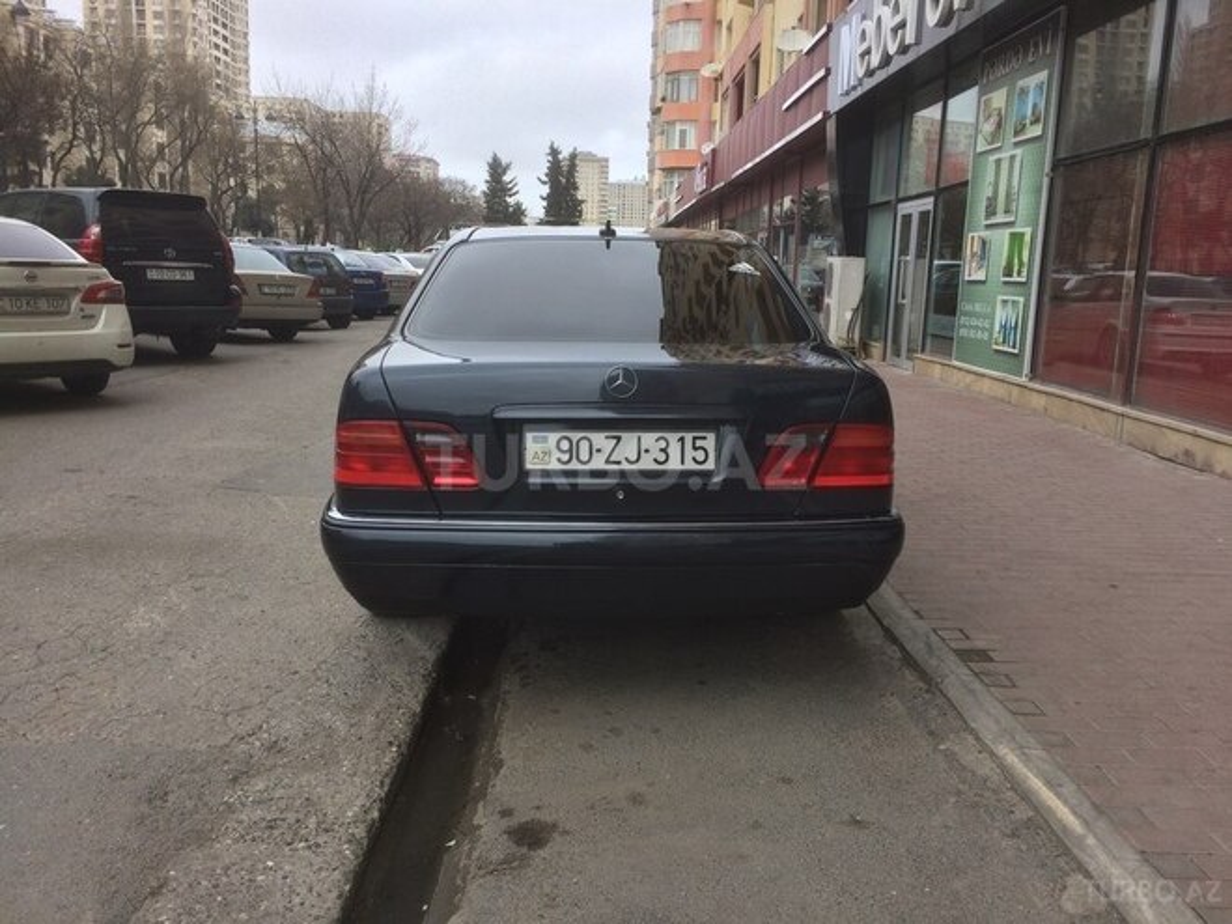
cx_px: 616
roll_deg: -0.8
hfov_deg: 61.7
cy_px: 462
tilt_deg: -10.2
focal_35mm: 29
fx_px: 1032
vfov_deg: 48.2
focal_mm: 4.15
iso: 32
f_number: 2.2
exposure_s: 1/586
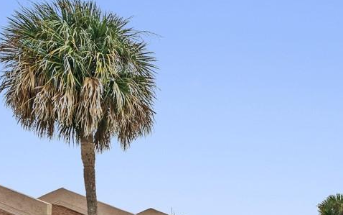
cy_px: 285
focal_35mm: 58
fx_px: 545
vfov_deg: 20.2
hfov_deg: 27.8
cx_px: 466
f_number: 9
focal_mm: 17.1
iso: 800
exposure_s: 1/1600
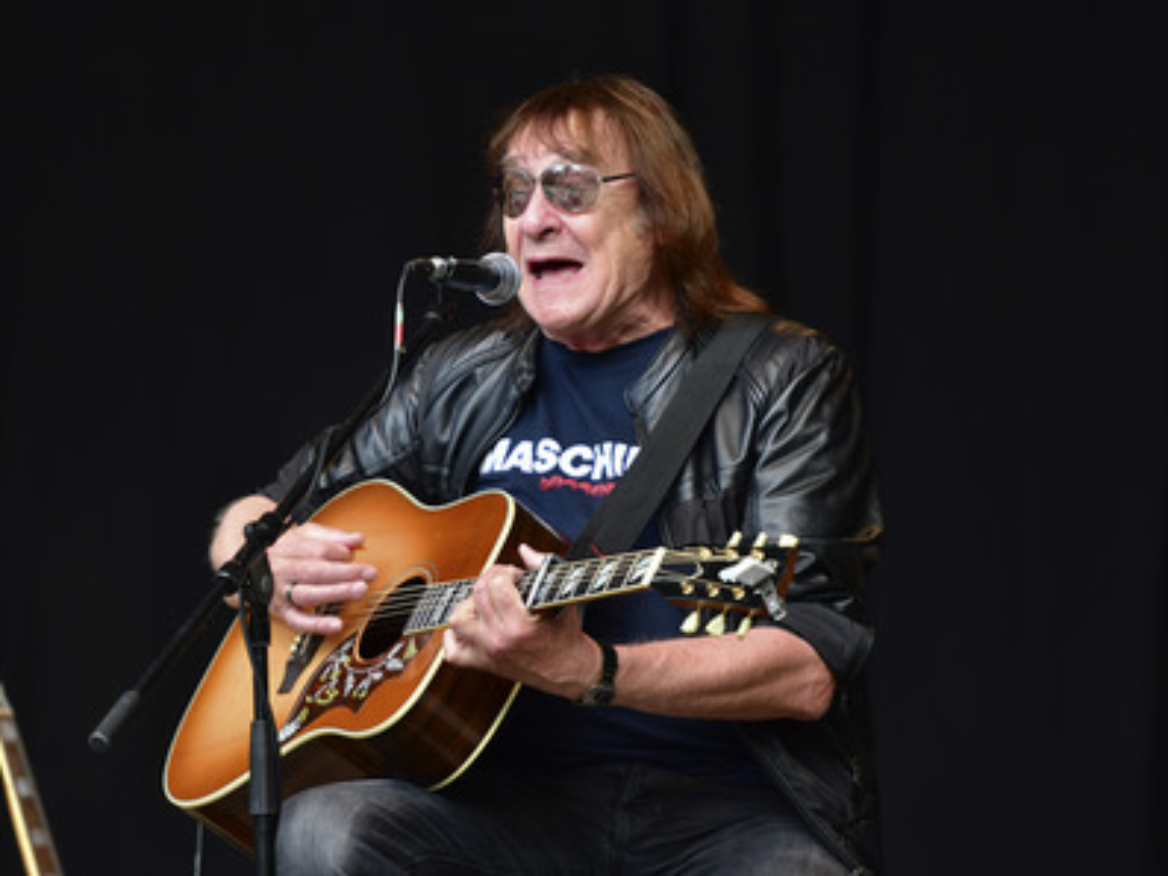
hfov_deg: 6.4
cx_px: 540
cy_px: 438
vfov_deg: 4.8
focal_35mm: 311
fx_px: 10497
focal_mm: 190
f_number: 2.8
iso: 360
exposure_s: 1/400
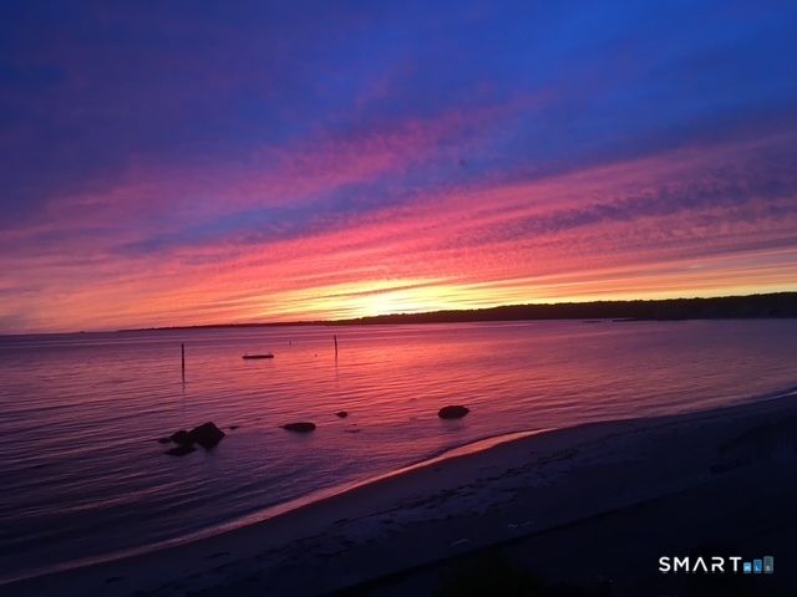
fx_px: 668
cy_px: 298
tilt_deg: +2.1
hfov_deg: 61.7
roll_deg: +2.0
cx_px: 398
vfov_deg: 48.2
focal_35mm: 29
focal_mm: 4.15
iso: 40
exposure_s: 1/30
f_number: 2.2
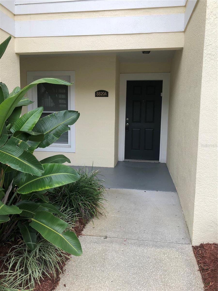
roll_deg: +1.0
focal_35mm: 28
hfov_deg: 49.7
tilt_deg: -6.2
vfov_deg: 63.4
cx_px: 109
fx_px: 235
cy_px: 146
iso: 20
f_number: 1.8
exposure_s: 1/433
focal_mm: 3.99
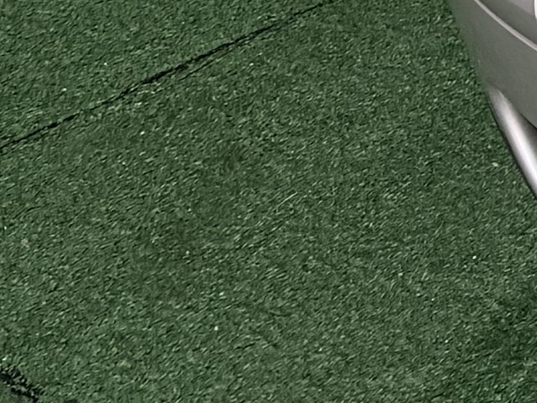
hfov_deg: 8.0
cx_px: 1967
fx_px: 2824
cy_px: -851
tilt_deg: -14.1
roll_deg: +1.1
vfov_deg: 7.2
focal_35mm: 182
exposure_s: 1/232
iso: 100
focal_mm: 6.76
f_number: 1.78
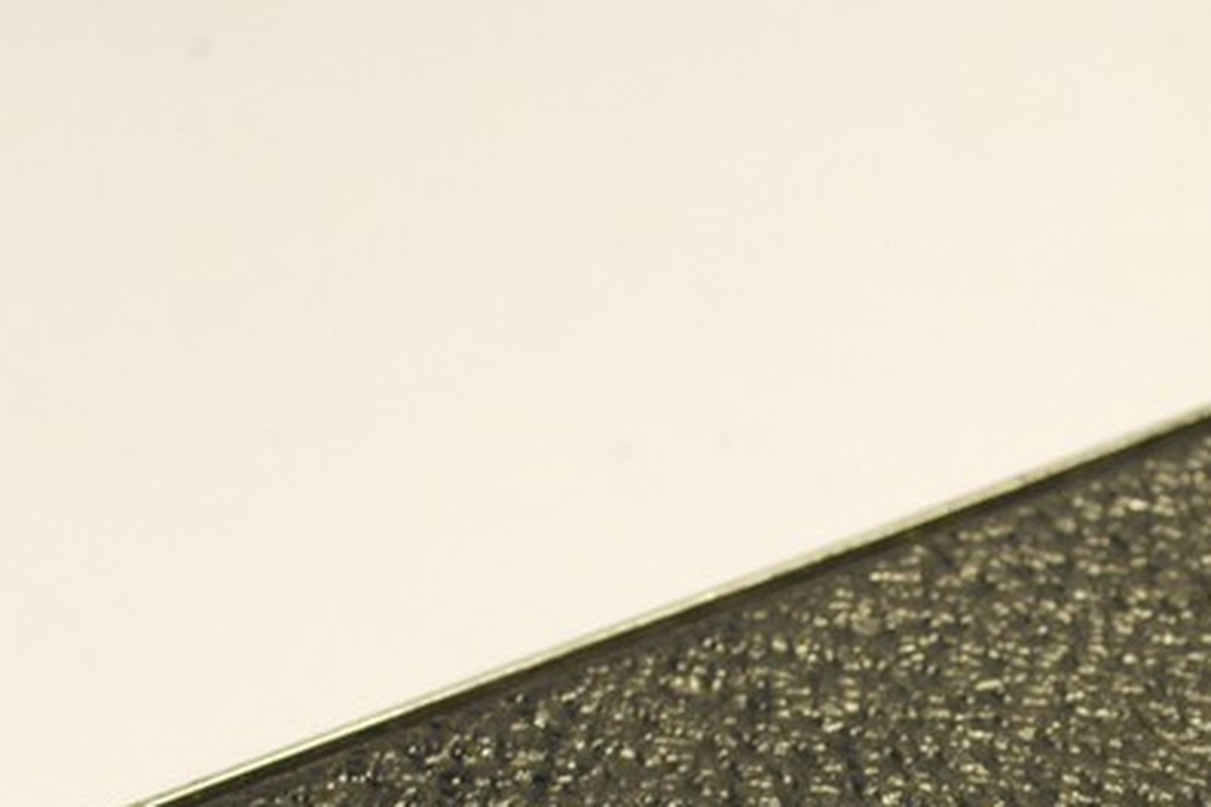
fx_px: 6357
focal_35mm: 189
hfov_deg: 10.7
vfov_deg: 7.1
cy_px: 1311
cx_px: 1330
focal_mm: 30
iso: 400
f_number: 7.1
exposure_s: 1/15
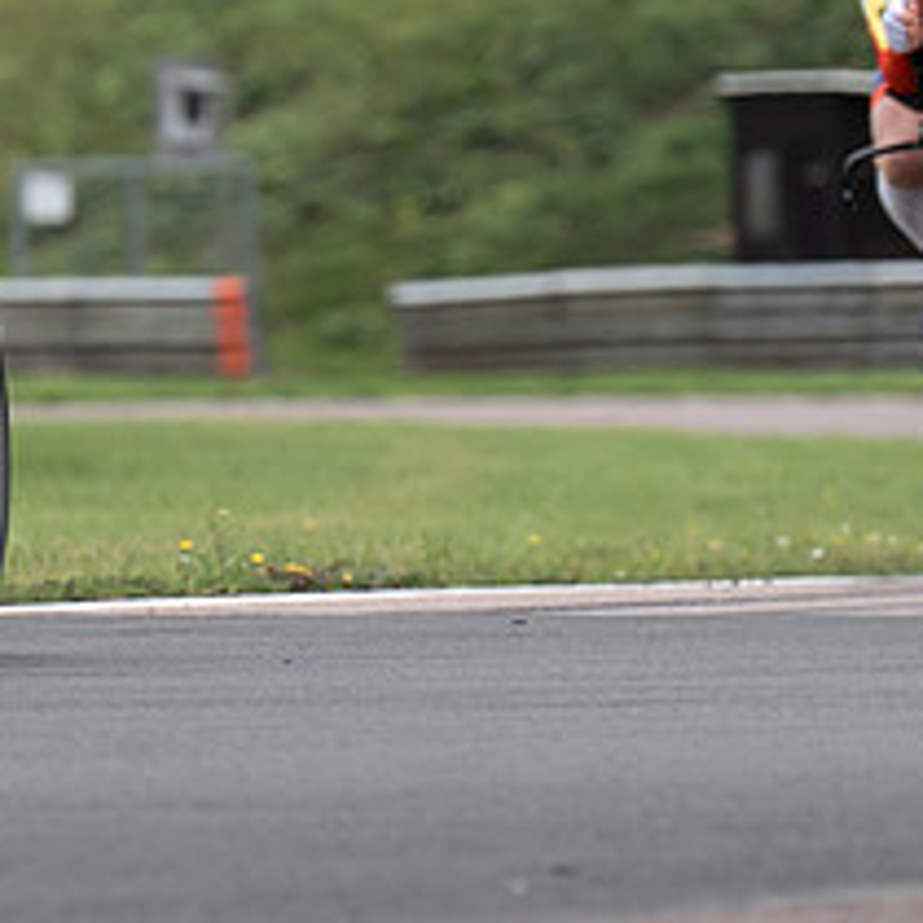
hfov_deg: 2.2
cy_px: 674
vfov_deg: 2.2
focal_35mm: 782
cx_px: -179
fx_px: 23590
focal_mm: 147
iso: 200
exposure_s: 1/1000
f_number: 3.5
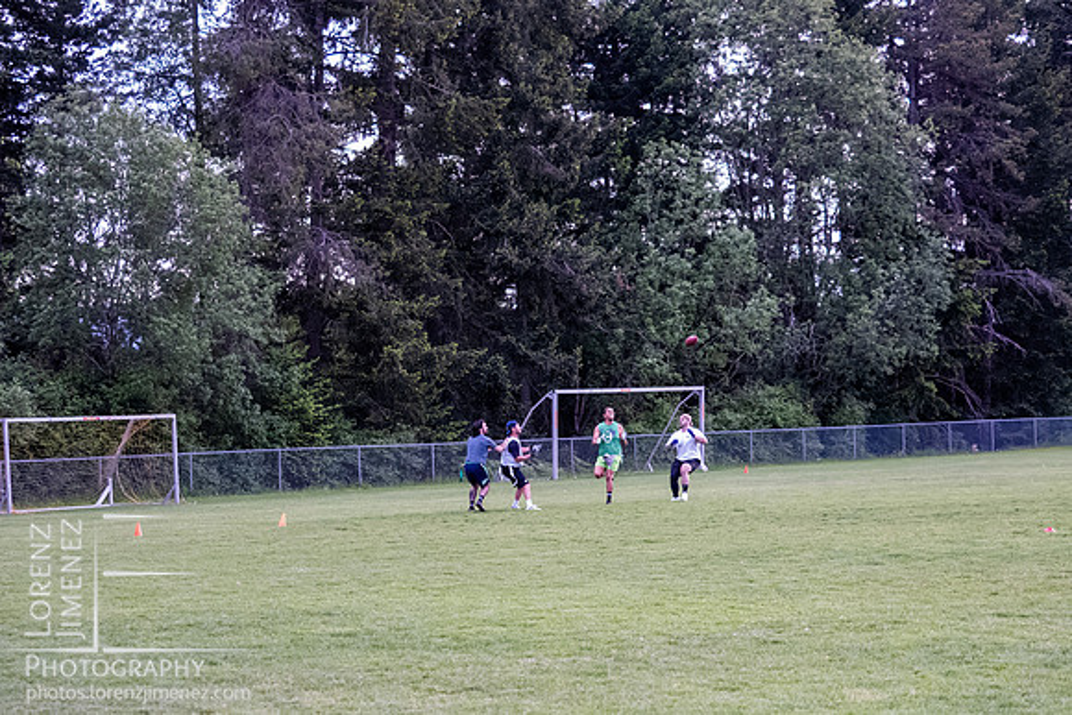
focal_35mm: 98
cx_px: 524
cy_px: 412
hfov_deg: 20.8
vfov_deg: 14.0
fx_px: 2916
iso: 5000
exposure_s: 1/1250
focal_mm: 46
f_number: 2.8
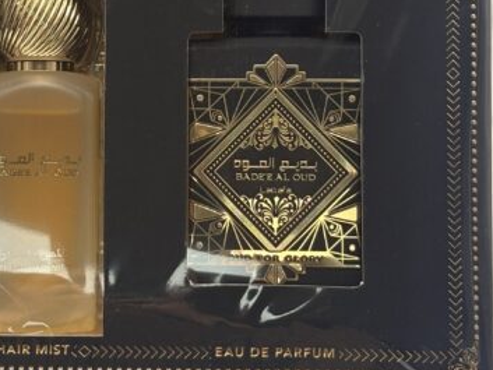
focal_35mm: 134
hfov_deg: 14.6
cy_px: 91
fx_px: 1909
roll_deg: +1.1
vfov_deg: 11.0
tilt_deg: -23.9
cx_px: 73
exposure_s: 1/316
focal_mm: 5.96
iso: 40
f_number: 1.6
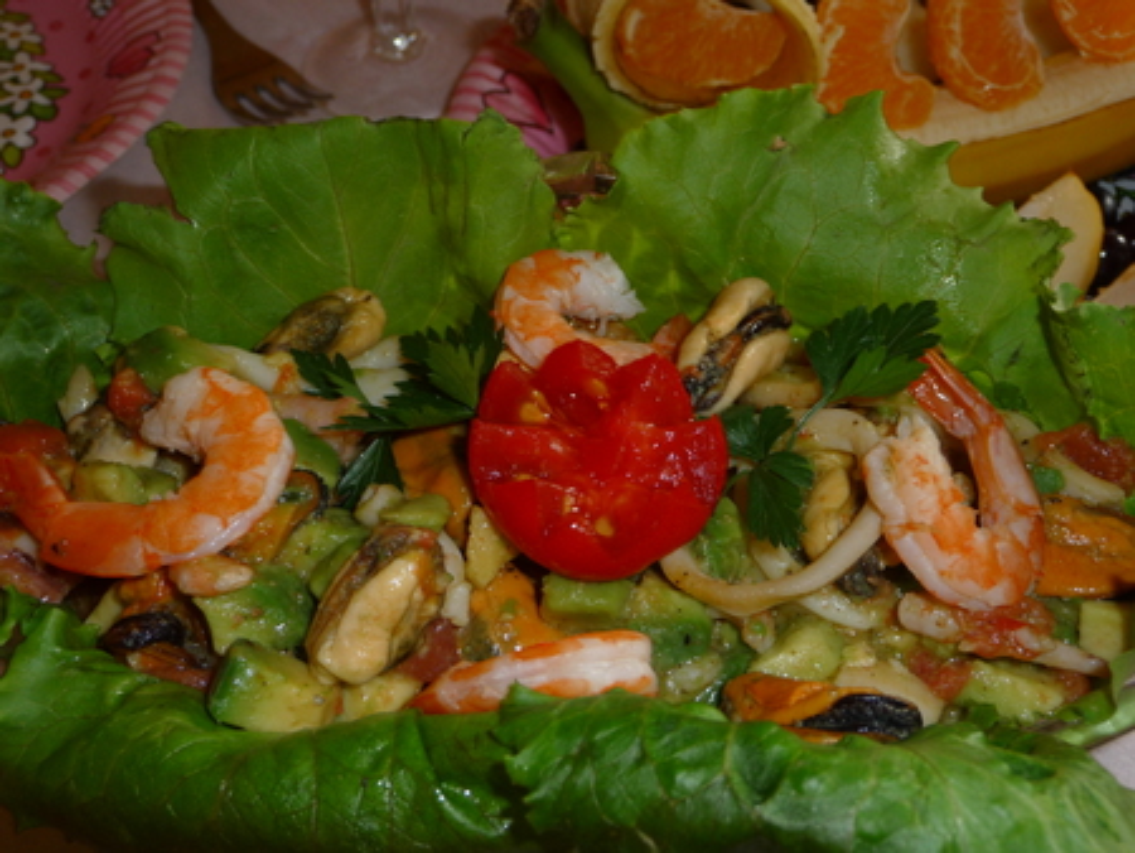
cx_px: 568
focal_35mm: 40
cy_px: 426
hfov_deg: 46.8
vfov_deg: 36.0
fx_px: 1312
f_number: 3.9
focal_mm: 6.7
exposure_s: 1/30
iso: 100
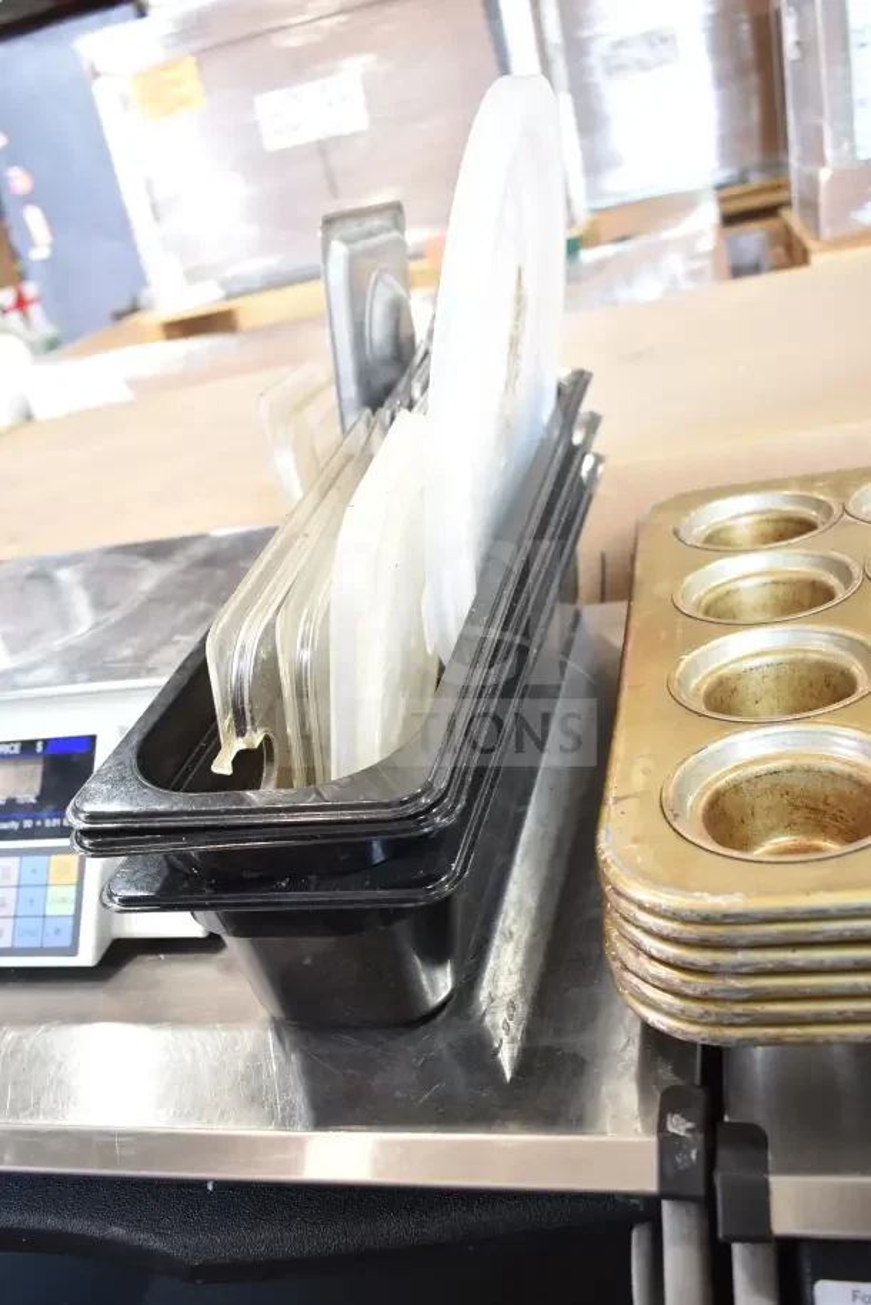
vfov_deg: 57.2
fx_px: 1197
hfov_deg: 40.0
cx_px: 436
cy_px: 652
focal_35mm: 33
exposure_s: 1/40
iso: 360
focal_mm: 22
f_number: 3.8
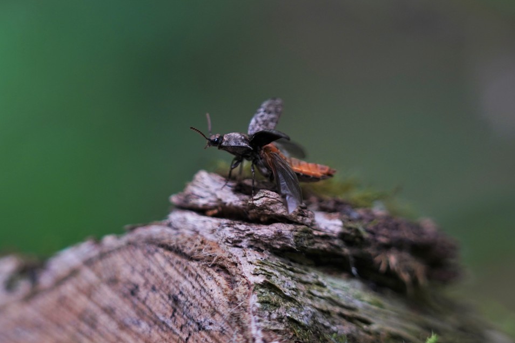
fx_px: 2160
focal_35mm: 151
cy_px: 171
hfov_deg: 13.6
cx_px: 259
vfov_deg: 9.1
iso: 640
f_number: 5
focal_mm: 150
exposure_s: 1/160
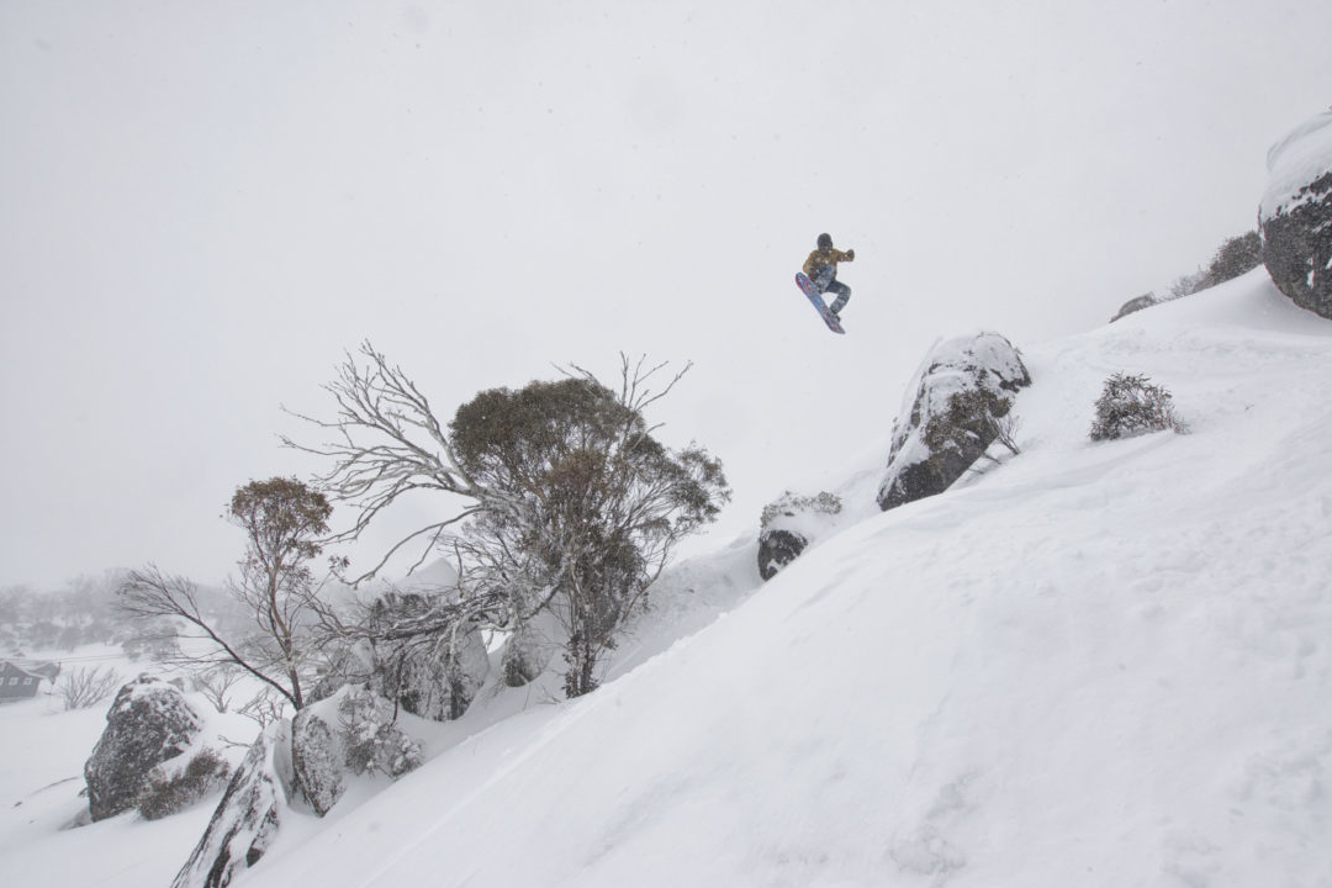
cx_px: 692
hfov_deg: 96.7
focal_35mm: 16
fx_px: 592
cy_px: 439
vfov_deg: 73.7
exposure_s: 1/3200
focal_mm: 10
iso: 500
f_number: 5.6
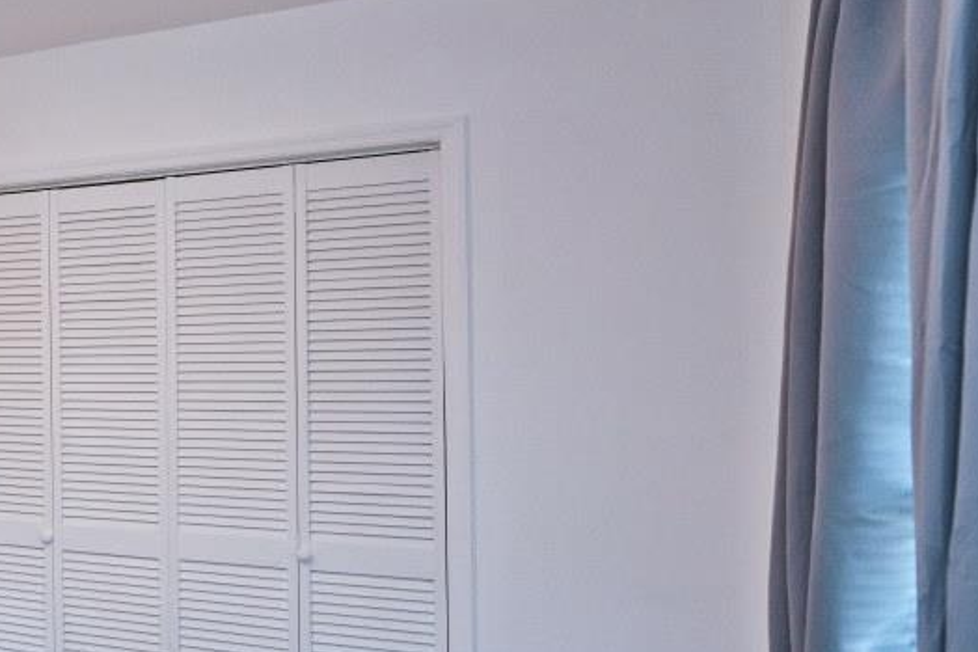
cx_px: -207
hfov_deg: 36.7
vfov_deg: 33.4
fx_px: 1087
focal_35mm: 40
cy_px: 354
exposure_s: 1/60
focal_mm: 14
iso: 500
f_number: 4
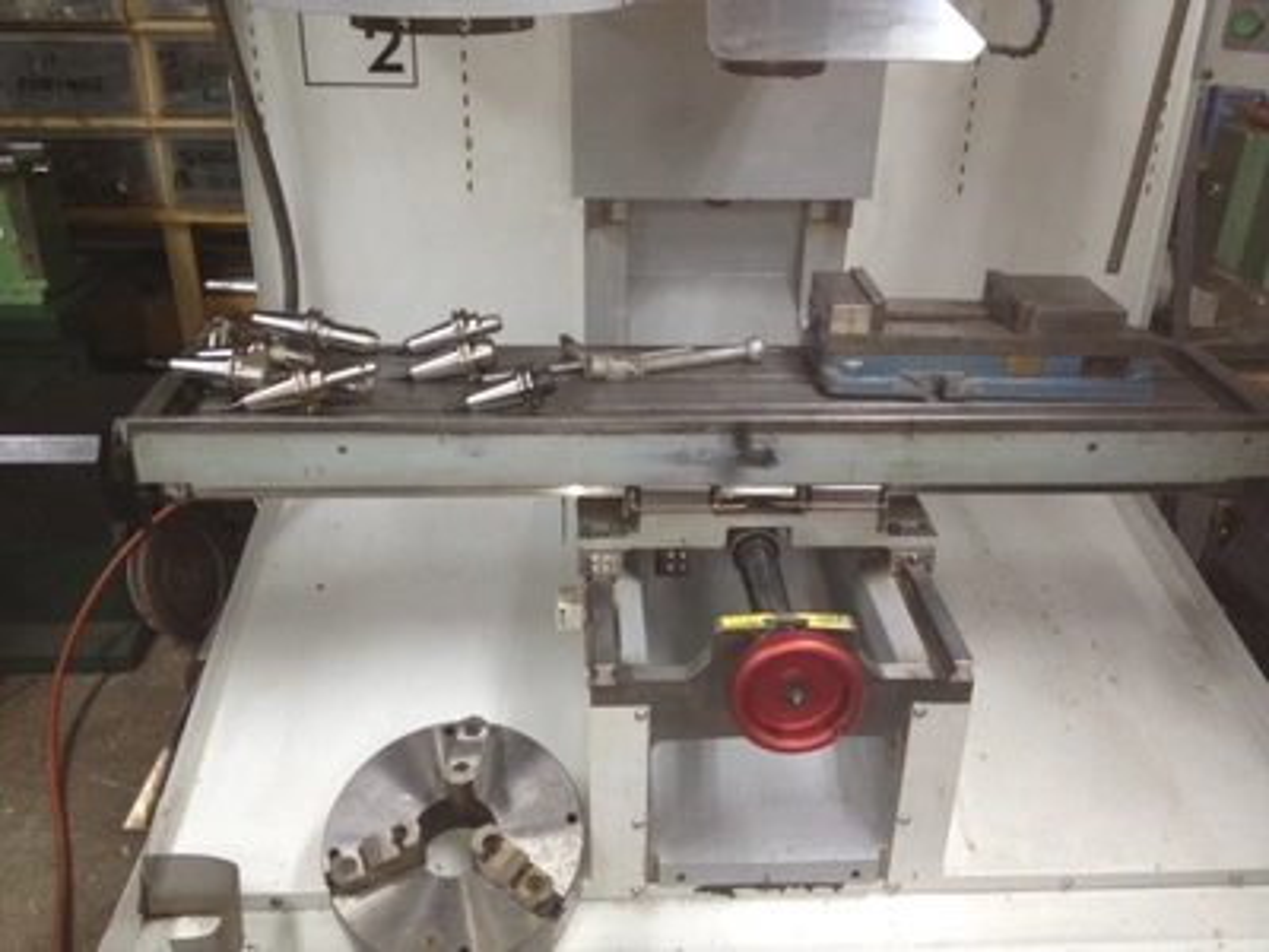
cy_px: 476
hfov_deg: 52.6
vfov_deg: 40.7
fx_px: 1283
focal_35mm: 35
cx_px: 634
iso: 200
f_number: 2.4
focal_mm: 4.28
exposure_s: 1/20
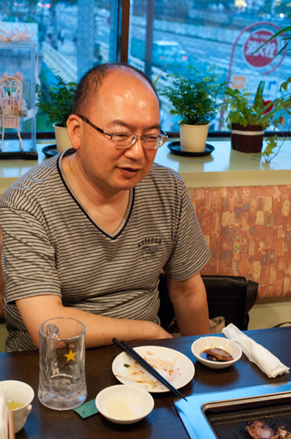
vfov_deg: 39.7
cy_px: 220
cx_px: 146
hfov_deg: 26.9
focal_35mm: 50
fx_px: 609
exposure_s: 1/80
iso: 6400
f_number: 8
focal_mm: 50
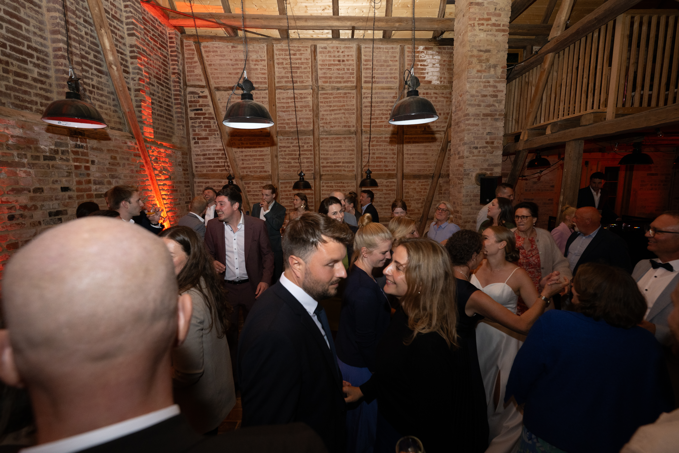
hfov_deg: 96.7
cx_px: 340
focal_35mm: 16
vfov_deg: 73.7
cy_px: 226
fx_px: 302
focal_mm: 16
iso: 1000
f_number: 5
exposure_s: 1/40
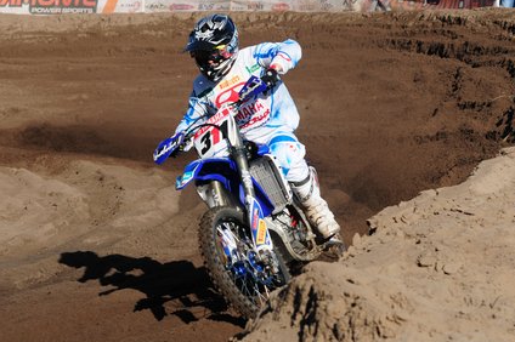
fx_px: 1958
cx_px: 272
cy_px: 165
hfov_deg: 15.0
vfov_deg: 10.0
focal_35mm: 137
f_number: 5.6
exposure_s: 1/1000
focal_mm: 86
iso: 200
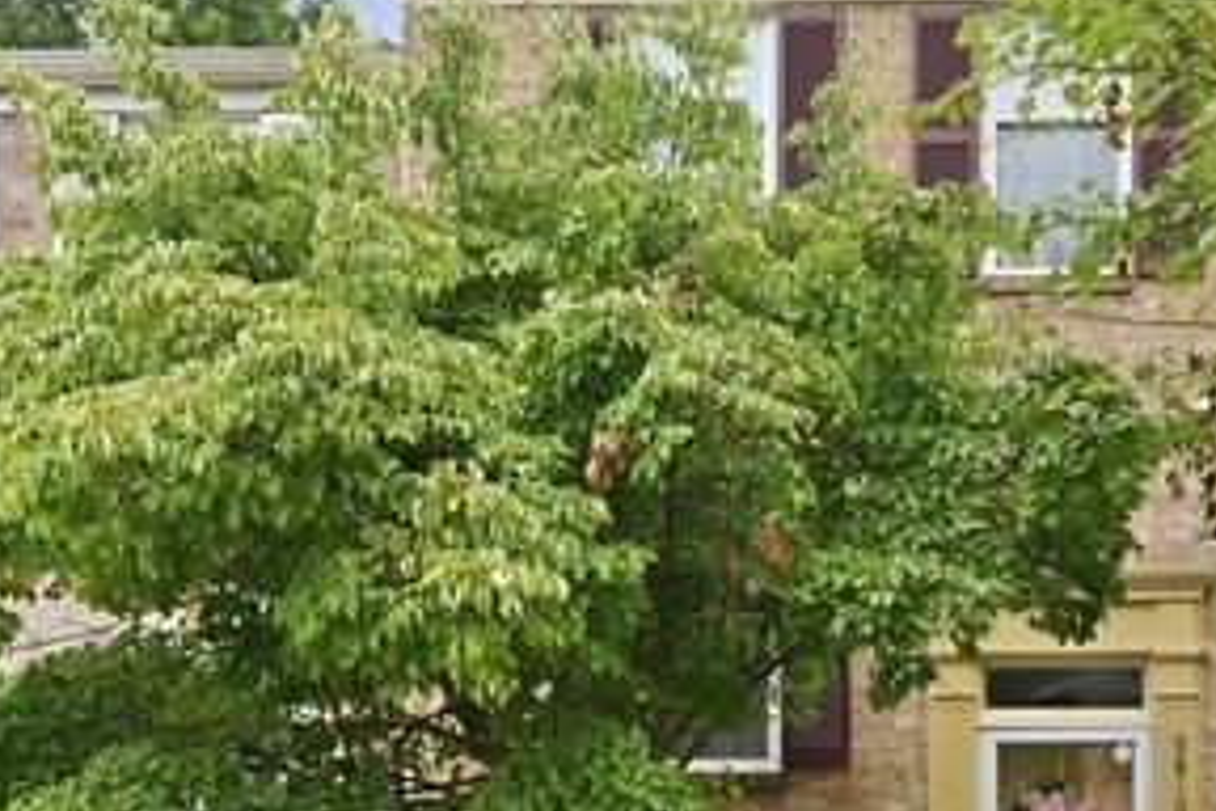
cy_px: 539
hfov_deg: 33.3
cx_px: 904
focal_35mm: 59
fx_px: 1993
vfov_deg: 22.9
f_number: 8
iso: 200
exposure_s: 1/80
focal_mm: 34
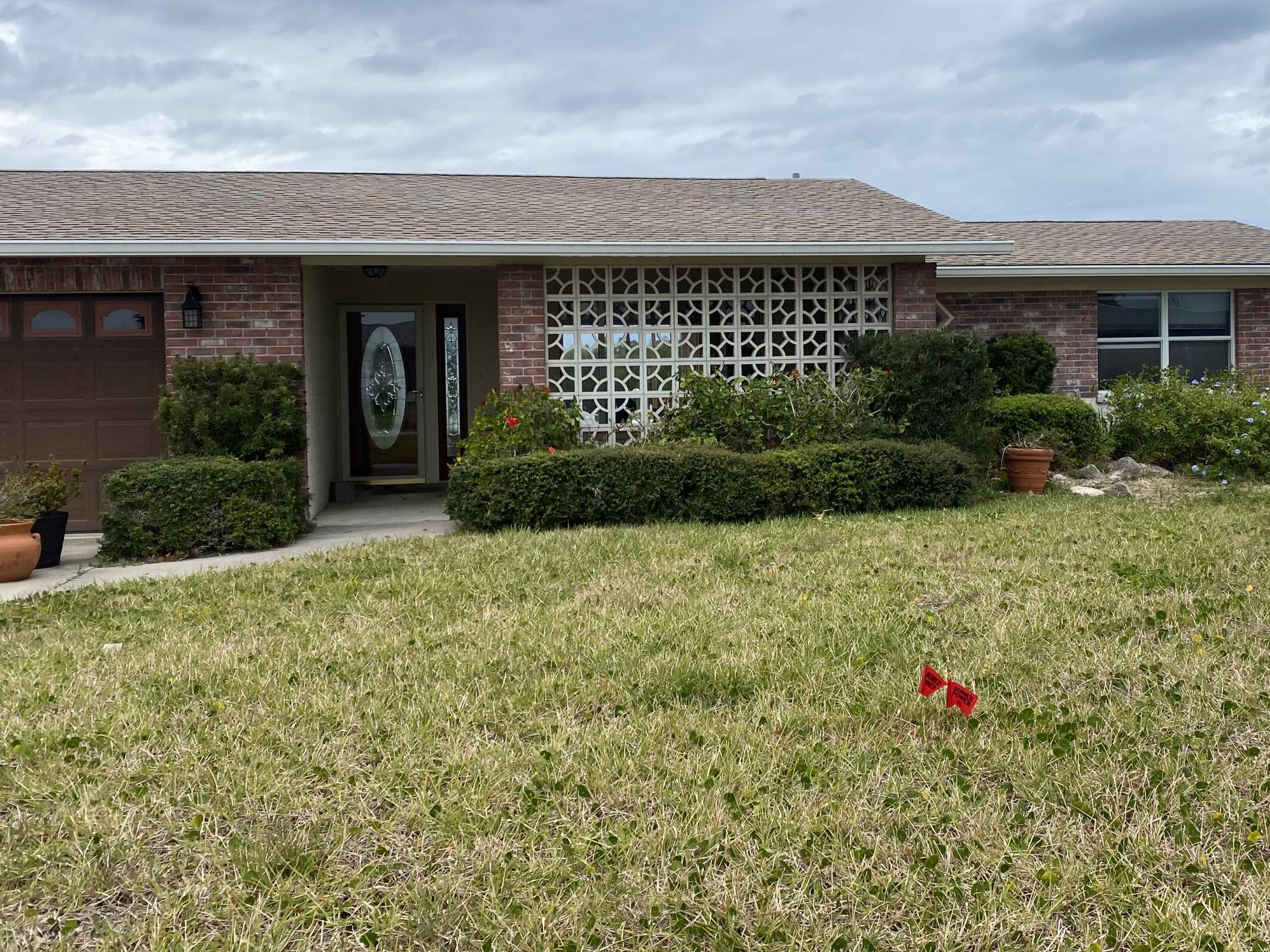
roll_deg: +1.3
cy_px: 422
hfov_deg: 49.9
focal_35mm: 37
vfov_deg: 38.6
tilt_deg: -4.1
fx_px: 1357
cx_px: 752
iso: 32
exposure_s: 1/3205
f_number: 1.8
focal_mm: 4.25
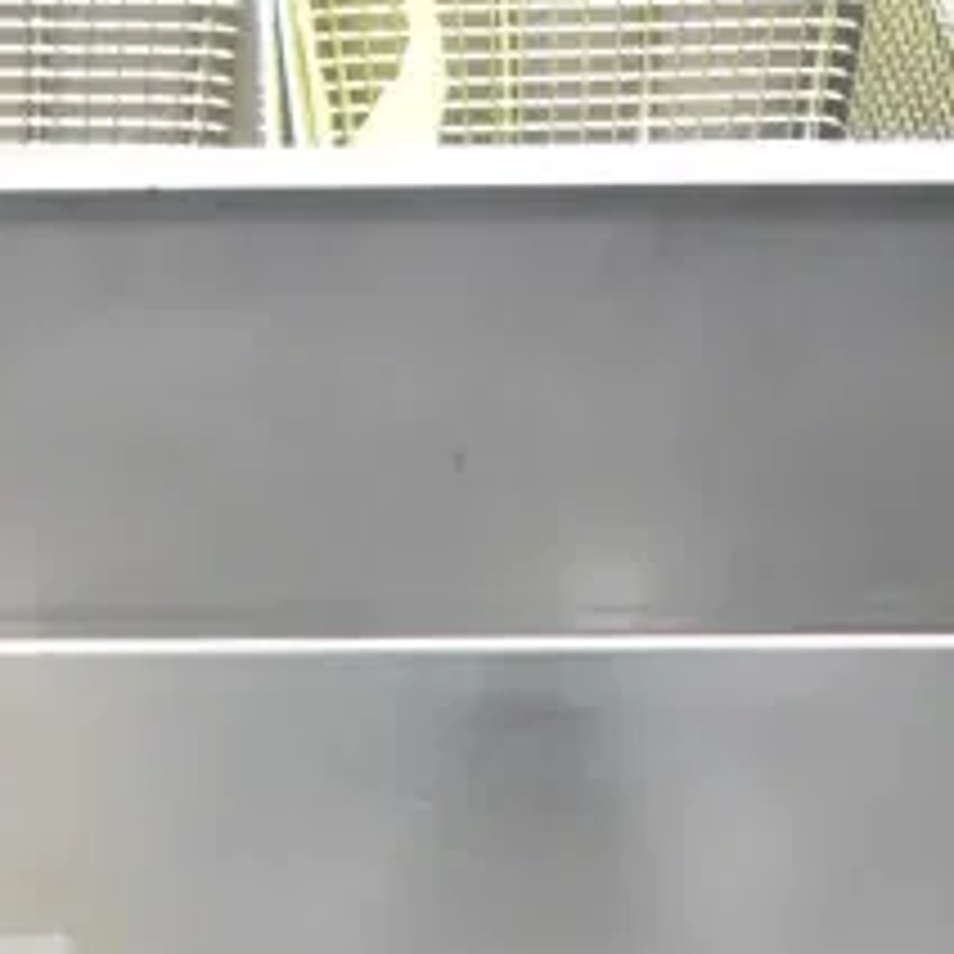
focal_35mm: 132
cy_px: 1557
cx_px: 310
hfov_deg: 13.2
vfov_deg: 12.4
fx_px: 4116
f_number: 3.8
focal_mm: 24
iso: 5000
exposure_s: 1/40
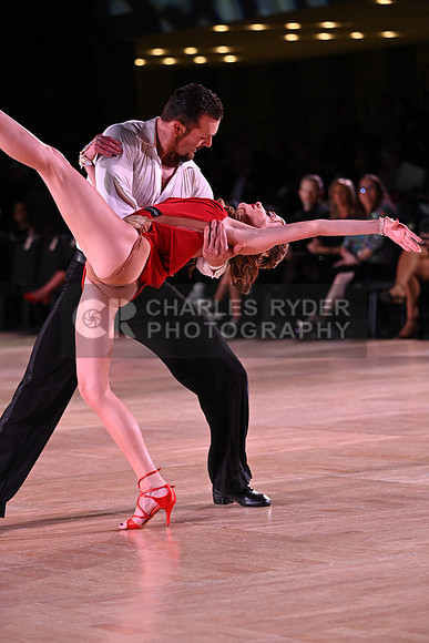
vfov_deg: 12.8
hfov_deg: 8.6
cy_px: 322
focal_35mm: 160
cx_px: 214
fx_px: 2858
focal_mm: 160
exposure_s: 1/320
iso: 3200
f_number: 4.8
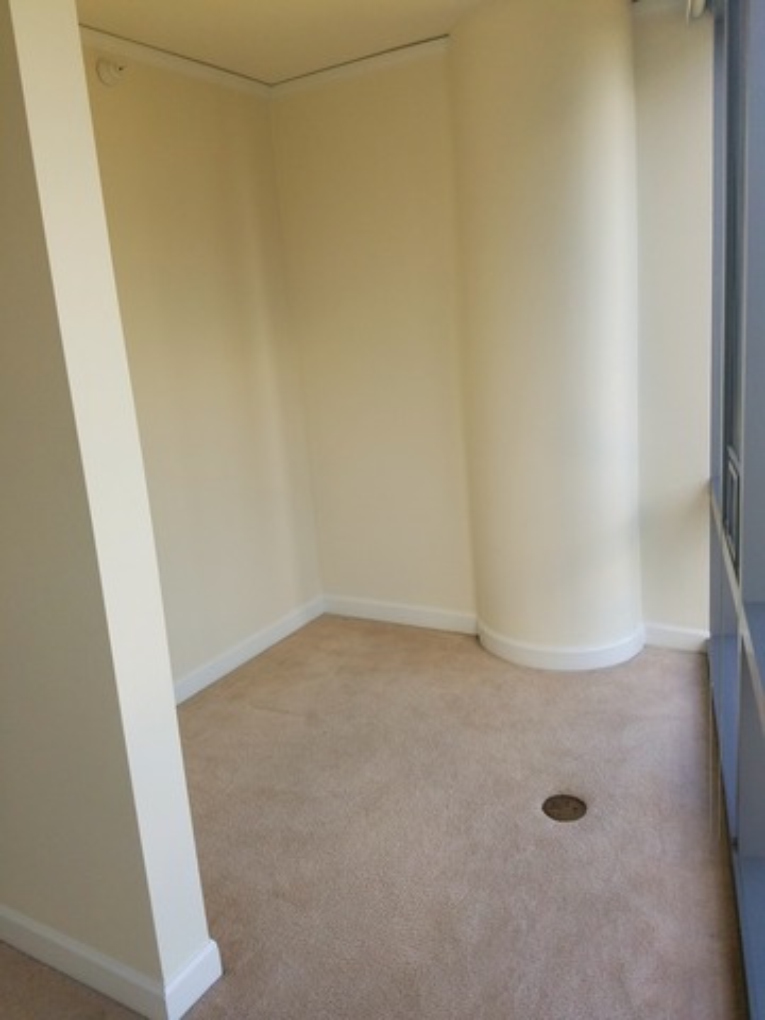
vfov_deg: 67.3
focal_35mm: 26
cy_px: 510
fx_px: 766
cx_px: 382
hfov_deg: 53.1
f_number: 1.7
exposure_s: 1/179
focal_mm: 4.2
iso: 50
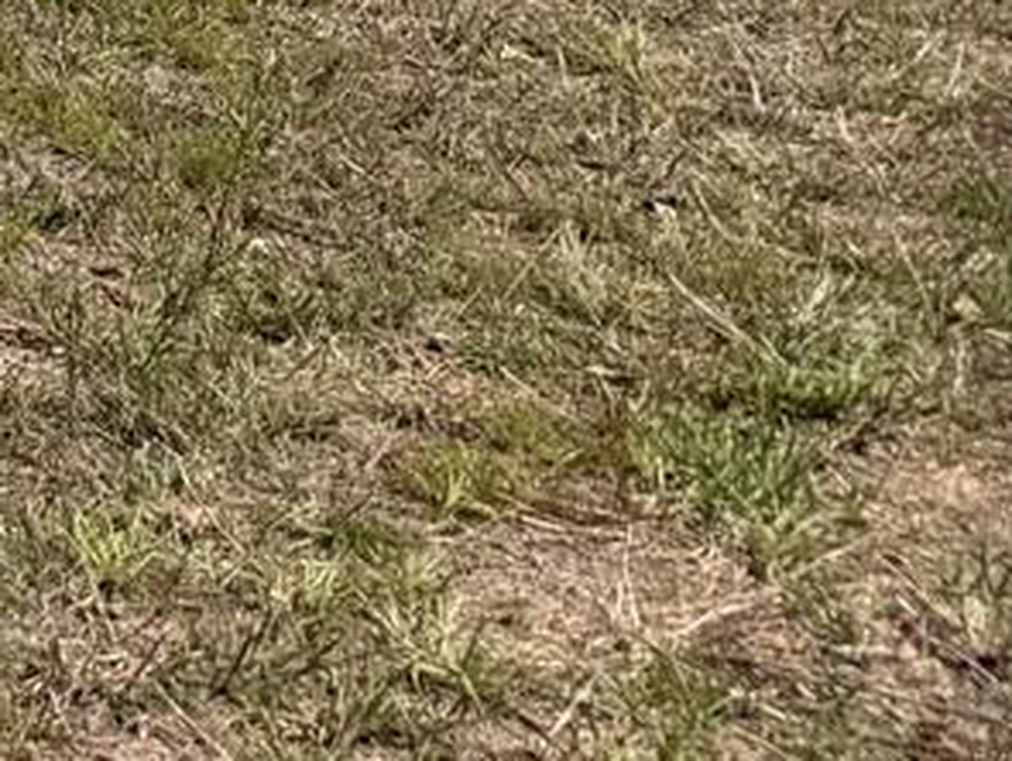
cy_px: -1114
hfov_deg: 11.8
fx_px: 3805
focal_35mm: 130
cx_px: -1551
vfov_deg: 9.9
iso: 80
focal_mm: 6.76
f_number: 1.78
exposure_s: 1/5714
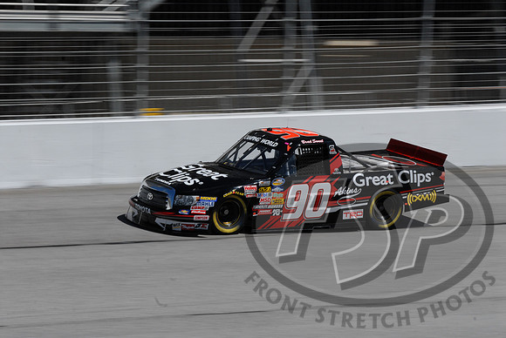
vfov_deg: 7.6
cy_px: 169
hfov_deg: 11.4
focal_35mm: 180
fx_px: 2532
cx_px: 253
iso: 320
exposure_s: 1/320
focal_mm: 120
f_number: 18
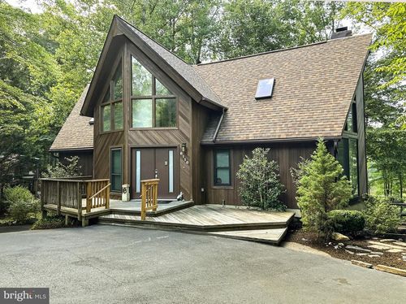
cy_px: 152
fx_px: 281
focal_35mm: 24
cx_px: 203
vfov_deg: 56.7
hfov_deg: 71.6
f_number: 1.78
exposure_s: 1/121
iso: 100
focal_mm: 6.86
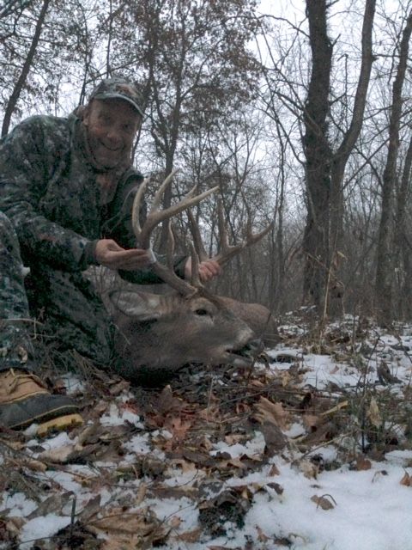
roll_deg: -2.4
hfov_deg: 42.9
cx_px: 206
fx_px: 524
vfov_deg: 55.4
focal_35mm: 33
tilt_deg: +8.4
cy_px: 275
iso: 800
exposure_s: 1/15
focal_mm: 4.12
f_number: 2.4
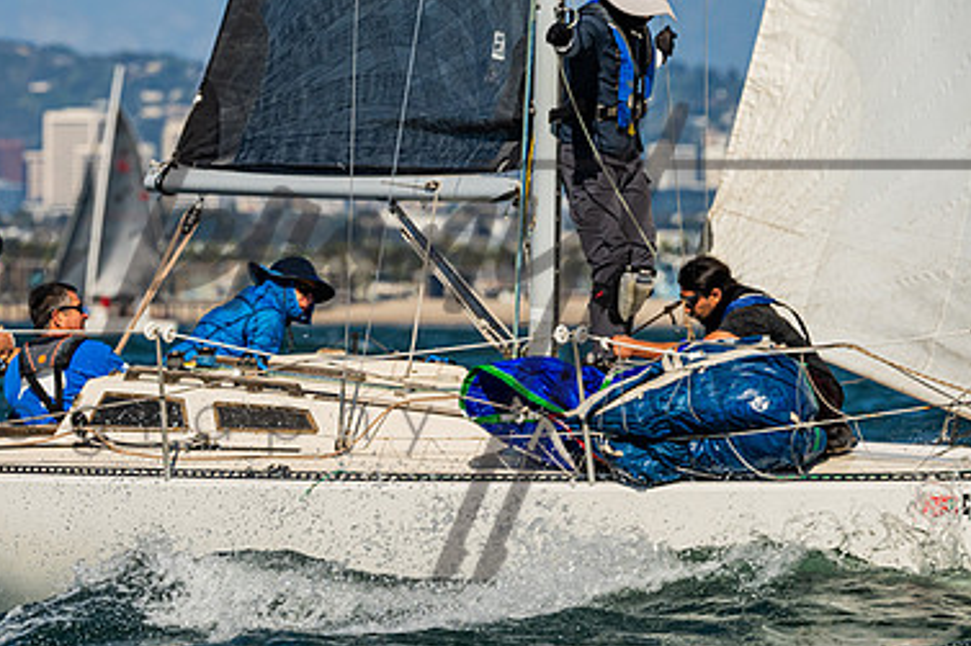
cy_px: 185
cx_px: 177
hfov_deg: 4.0
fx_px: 13830
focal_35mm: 513
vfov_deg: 2.7
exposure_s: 1/3200
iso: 400
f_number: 8
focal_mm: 280
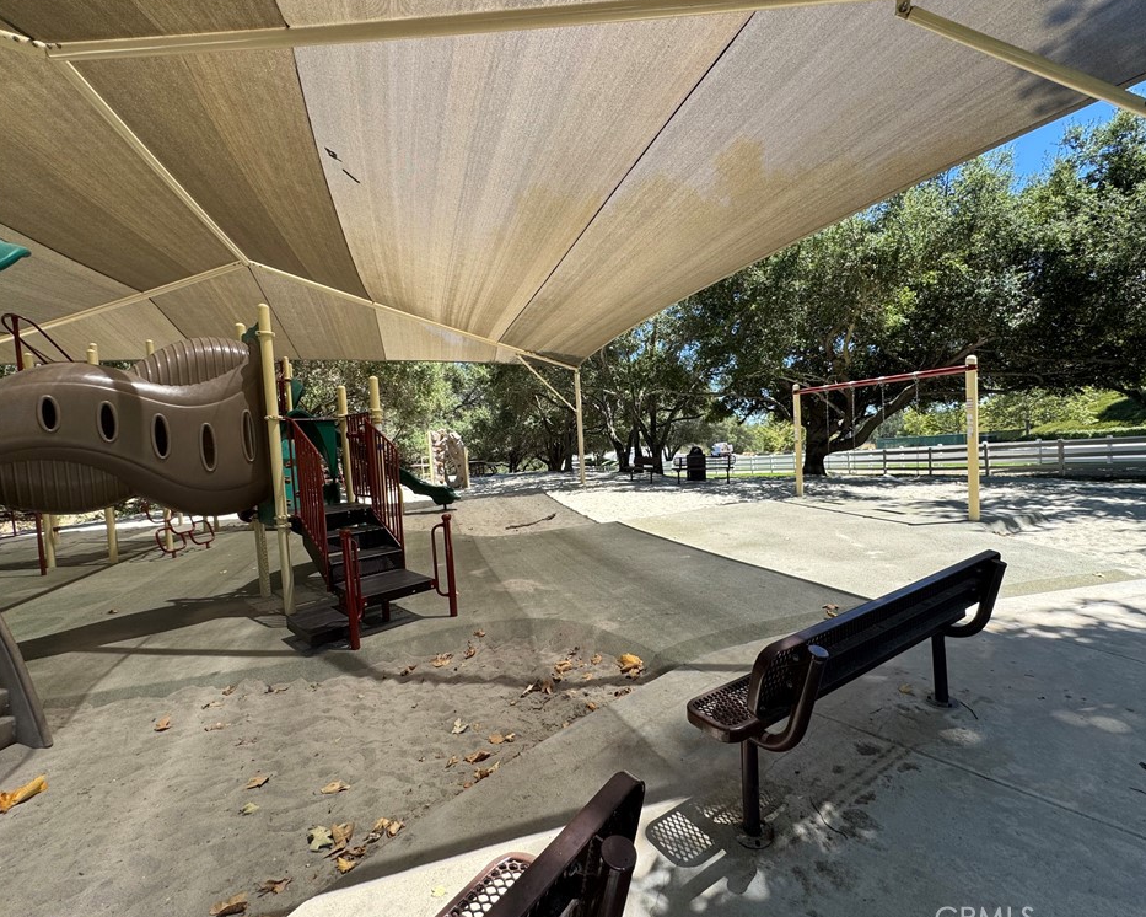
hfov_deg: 96.6
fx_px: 509
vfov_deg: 84.0
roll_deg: +2.7
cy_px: 463
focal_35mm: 15
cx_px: 622
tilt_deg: -3.4
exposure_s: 1/518
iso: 40
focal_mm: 2.22
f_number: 2.2
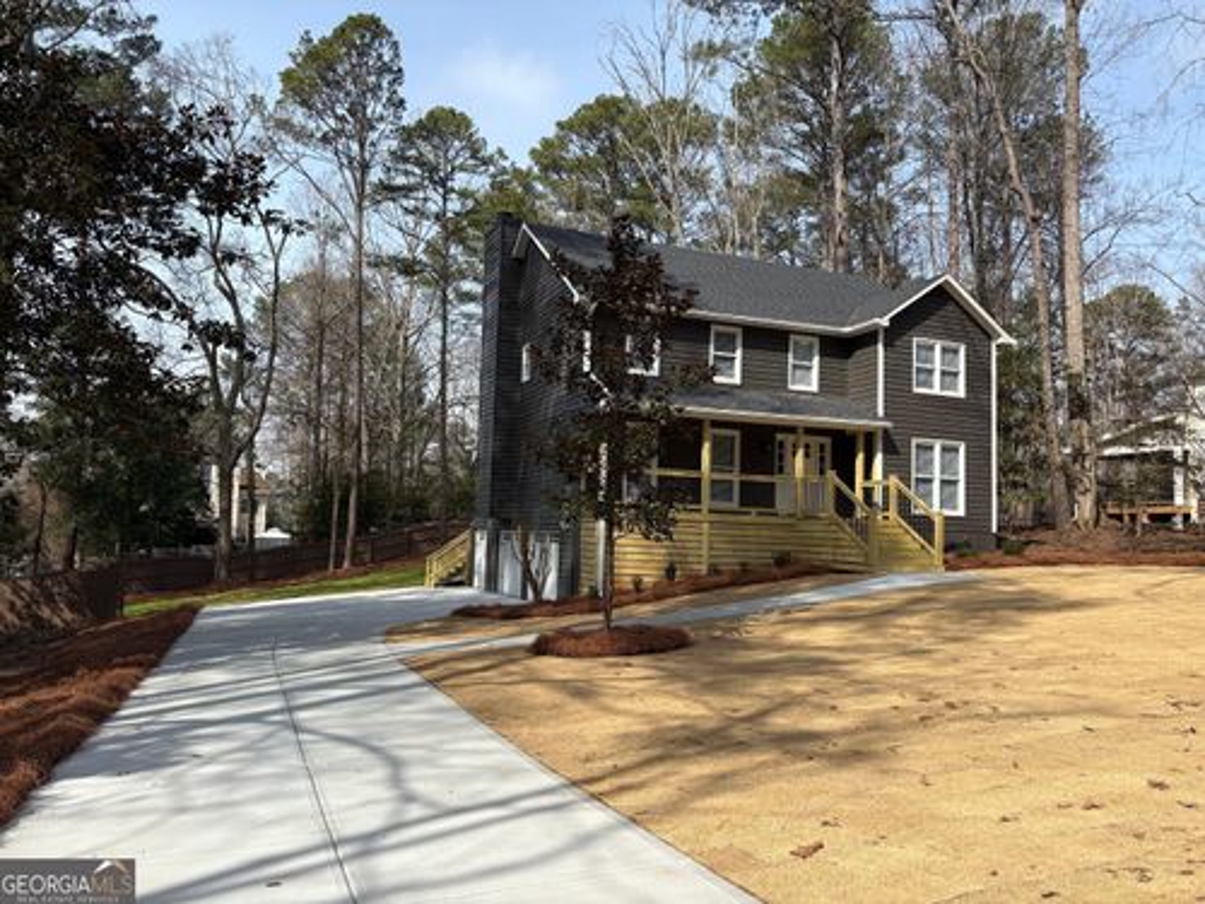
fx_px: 905
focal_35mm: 26
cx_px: 602
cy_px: 452
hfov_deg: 67.3
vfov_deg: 53.1
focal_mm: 5.96
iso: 50
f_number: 1.6
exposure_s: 1/2538
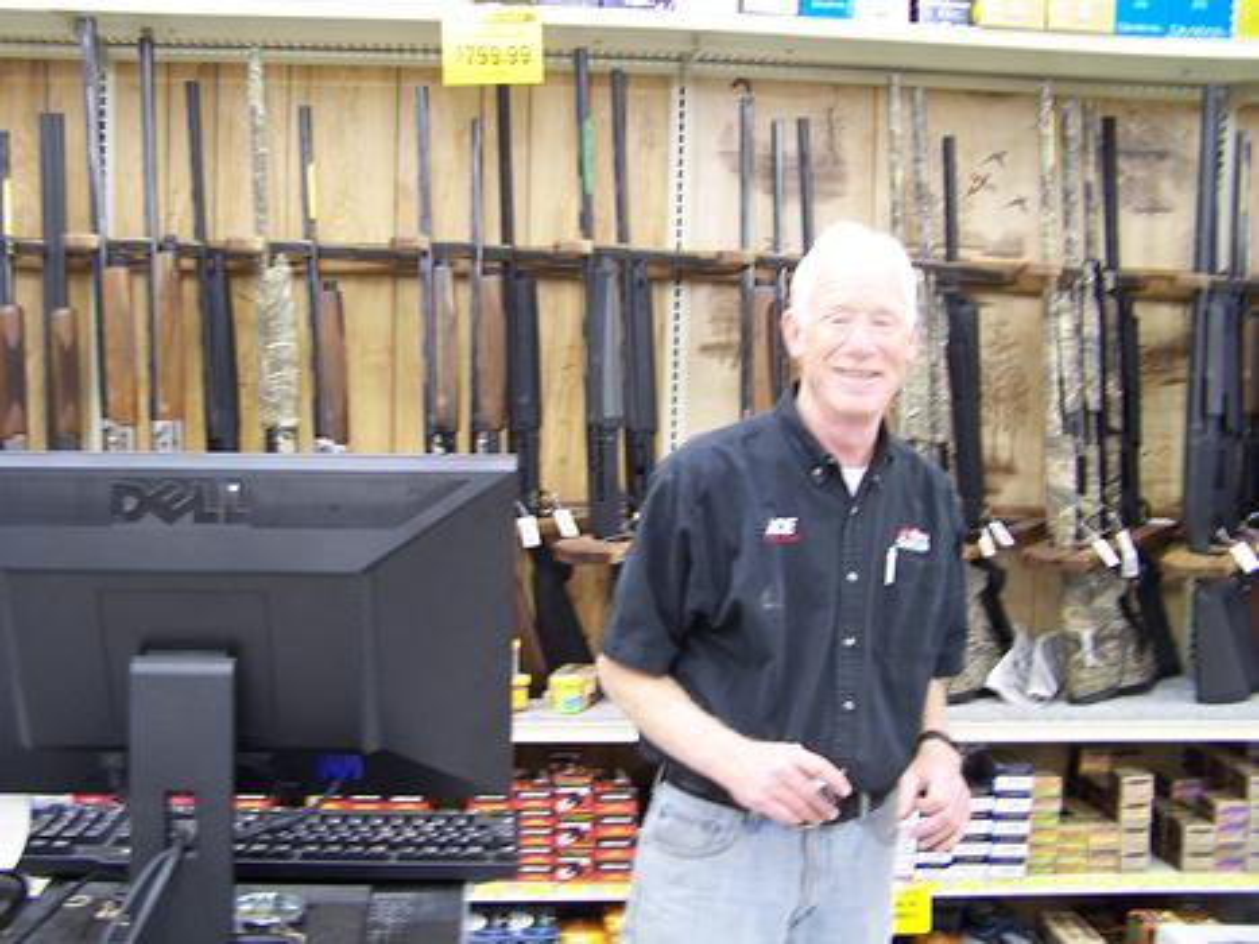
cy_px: 472
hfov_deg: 49.0
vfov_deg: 37.7
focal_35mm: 38
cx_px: 630
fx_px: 1382
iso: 140
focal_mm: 6.3
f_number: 2.8
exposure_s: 1/10
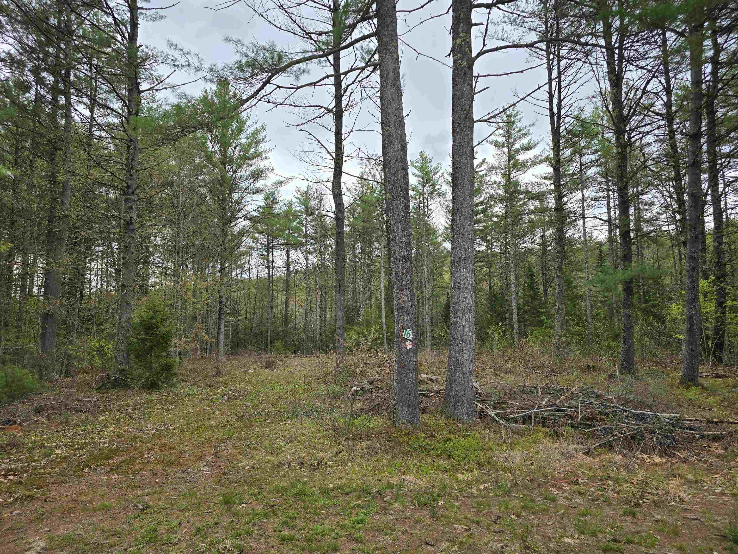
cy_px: 277
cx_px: 369
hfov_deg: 73.9
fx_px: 490
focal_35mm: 23
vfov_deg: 58.9
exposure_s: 1/247
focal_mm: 6.3
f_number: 1.7
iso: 12
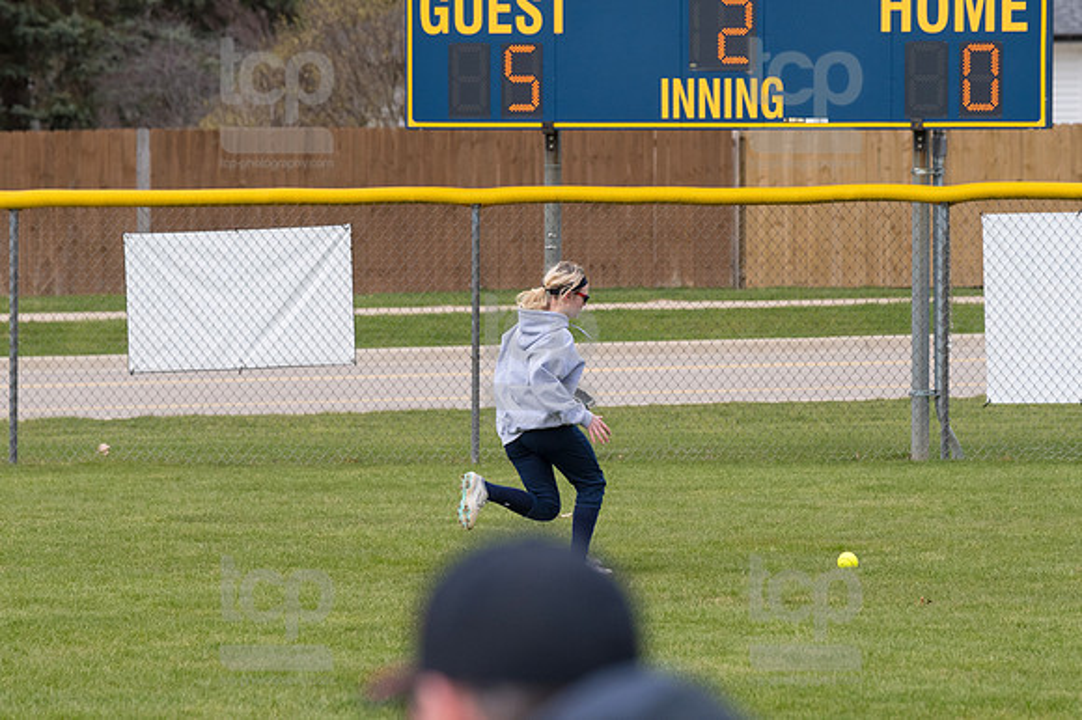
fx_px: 9011
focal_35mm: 300
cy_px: 360
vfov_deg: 4.6
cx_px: 541
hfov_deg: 6.9
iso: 640
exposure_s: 1/1600
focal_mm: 200
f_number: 5.6
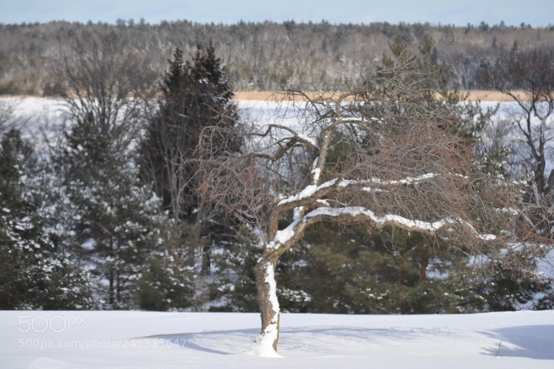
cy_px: 178
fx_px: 3516
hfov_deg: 9.0
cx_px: 287
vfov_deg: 6.0
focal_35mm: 229
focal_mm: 145
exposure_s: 1/800
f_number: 7.1
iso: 200
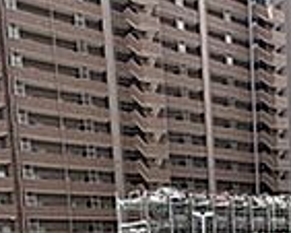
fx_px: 534
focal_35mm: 62
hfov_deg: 28.3
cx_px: 303
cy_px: 328
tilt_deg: -10.4
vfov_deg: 21.5
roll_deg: +1.8
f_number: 2.2
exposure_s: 1/470
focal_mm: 2.22
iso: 64
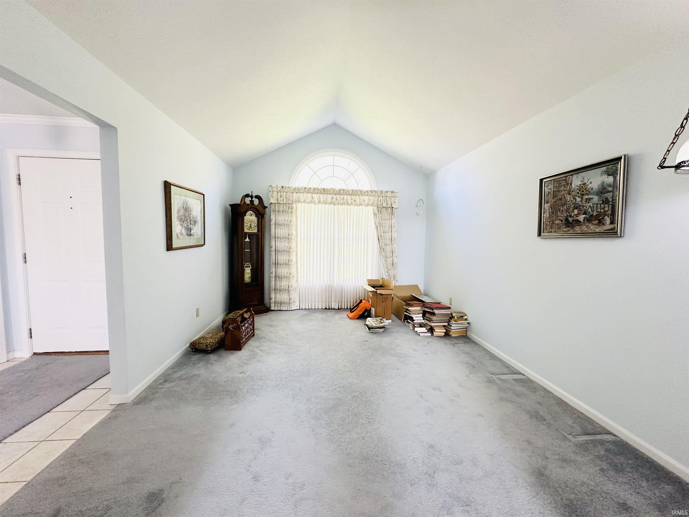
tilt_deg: -3.7
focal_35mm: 14
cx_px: 344
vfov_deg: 85.7
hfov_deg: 102.1
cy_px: 258
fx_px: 279
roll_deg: -1.1
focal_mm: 2.22
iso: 160
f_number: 2.2
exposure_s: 1/99
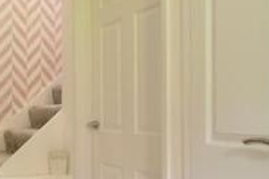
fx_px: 366
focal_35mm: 49
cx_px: 36
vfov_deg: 27.5
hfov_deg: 38.1
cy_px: 108
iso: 160
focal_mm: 10
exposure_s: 1.3
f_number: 9
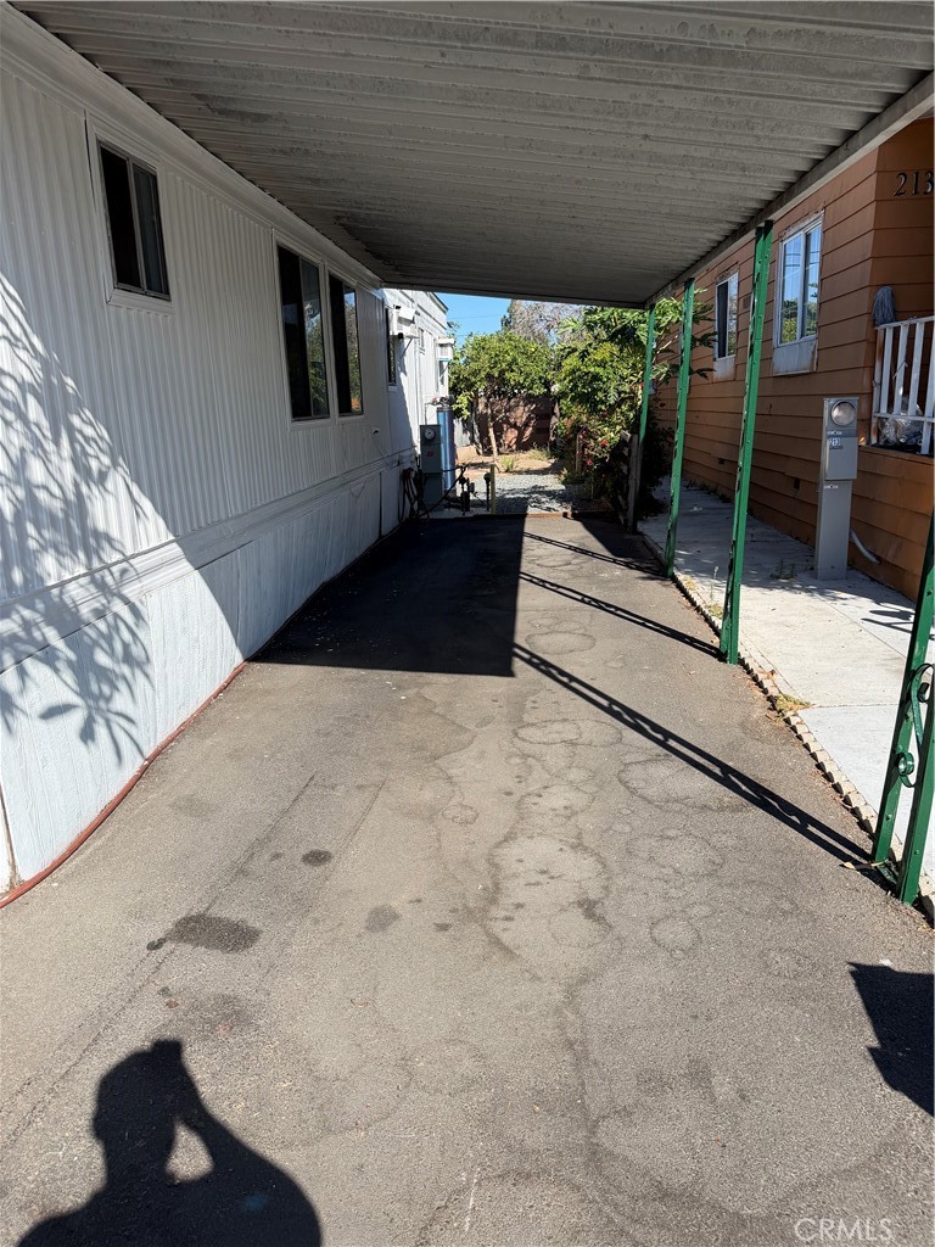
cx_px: 468
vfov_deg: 71.6
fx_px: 864
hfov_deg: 56.8
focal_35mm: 24
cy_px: 624
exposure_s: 1/3145
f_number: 1.78
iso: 80
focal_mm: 6.76
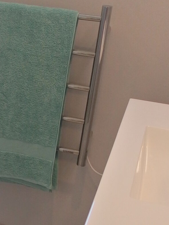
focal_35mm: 84
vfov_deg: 23.2
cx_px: -65
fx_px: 547
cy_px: 147
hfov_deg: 16.4
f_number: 2.5
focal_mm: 4.7
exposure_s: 1/250
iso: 100
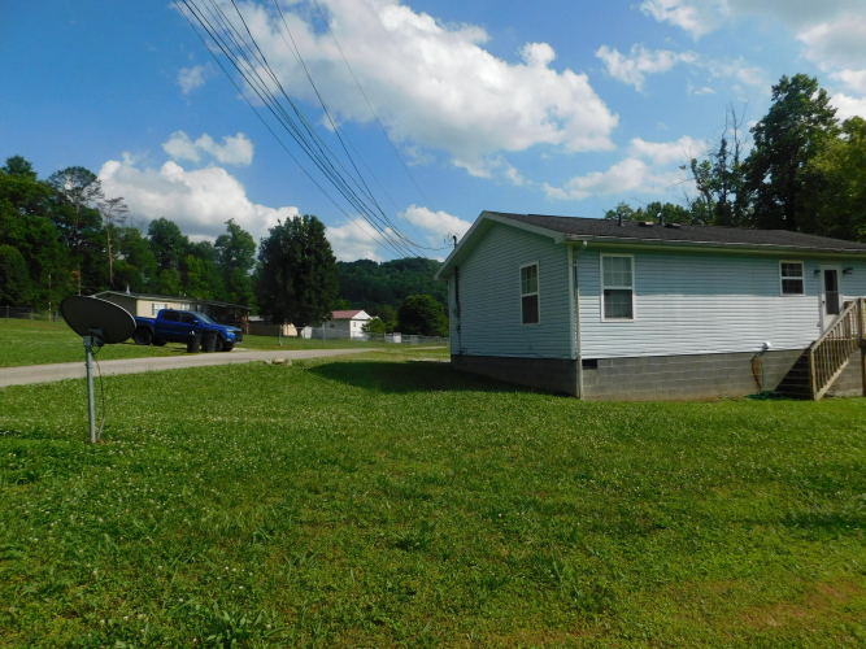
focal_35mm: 23
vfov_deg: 58.9
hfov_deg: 73.9
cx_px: 433
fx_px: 575
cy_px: 324
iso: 125
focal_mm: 4
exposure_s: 1/800
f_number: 6
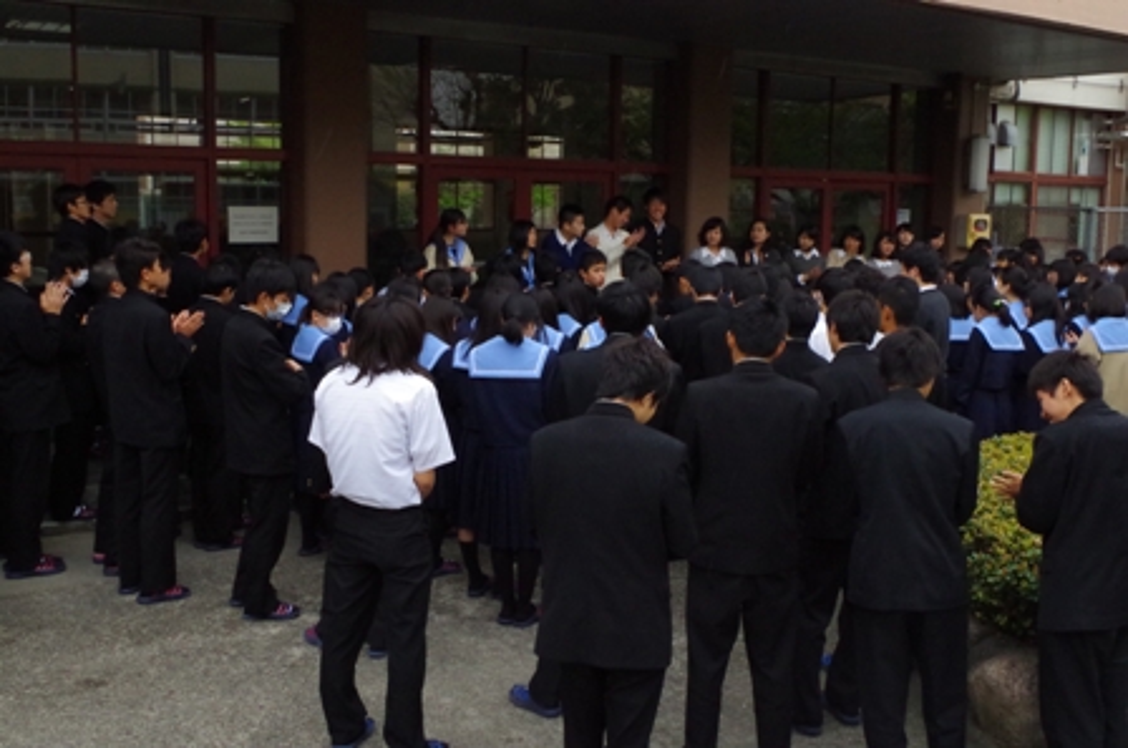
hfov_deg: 53.2
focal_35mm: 36
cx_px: 564
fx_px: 1126
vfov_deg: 36.7
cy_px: 374
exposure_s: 1/250
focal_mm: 24.38
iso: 3200
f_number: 14
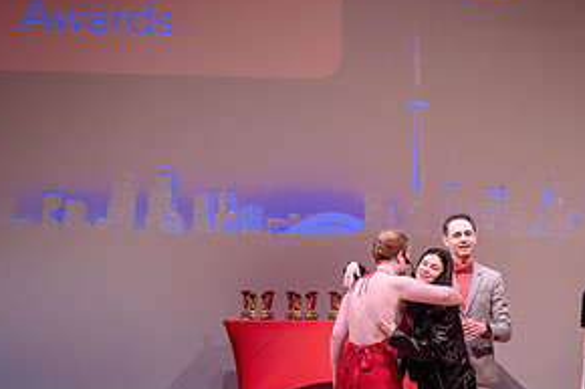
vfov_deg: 13.9
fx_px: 1592
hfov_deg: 20.5
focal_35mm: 98
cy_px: 194
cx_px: 493
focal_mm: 46
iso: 1250
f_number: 3.5
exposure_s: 1/320
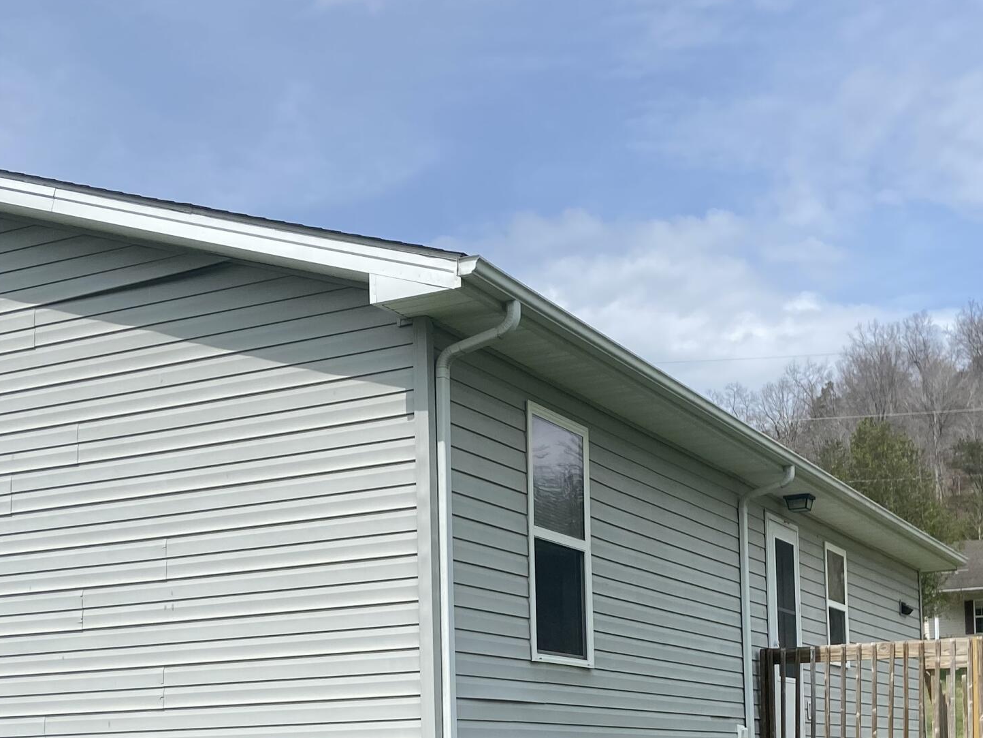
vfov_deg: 26.0
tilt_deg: -0.2
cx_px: 437
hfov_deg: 35.5
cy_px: 696
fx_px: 1533
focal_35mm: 54
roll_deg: +0.5
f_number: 1.8
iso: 32
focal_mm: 4.25
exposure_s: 1/4444
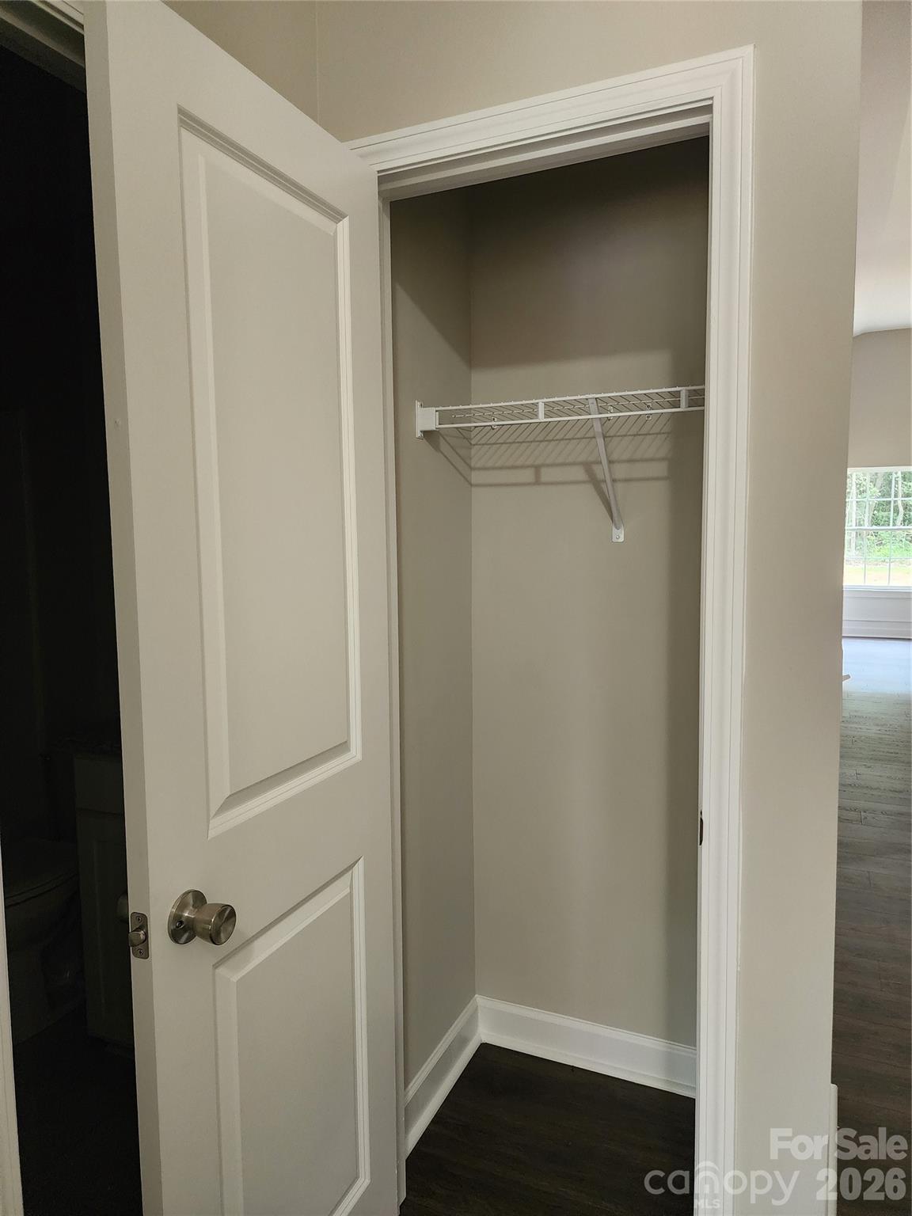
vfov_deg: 73.9
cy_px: 608
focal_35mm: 23
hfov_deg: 58.9
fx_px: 808
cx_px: 456
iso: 640
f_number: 1.8
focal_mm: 6.4
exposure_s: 1/120
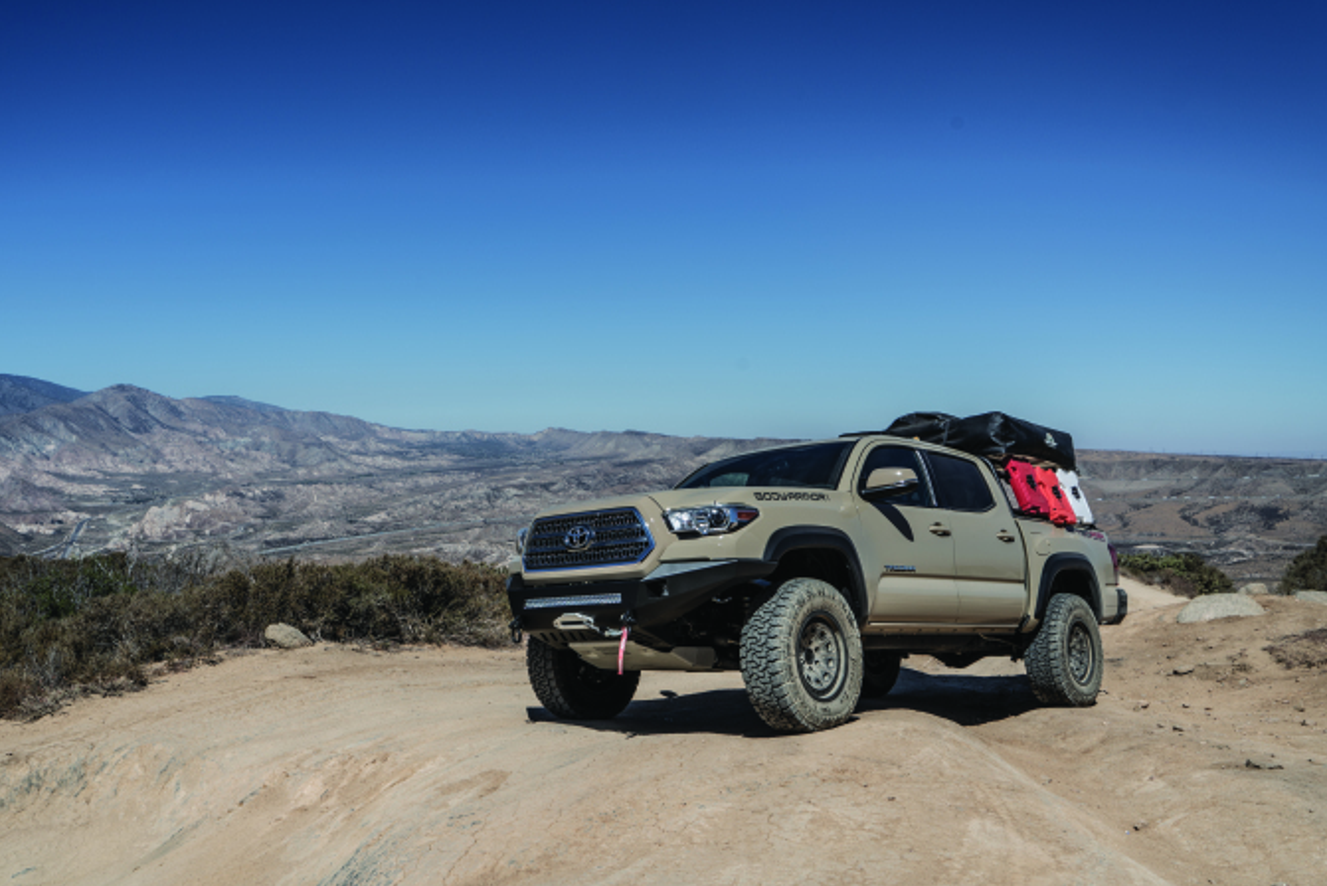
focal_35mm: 31
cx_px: 564
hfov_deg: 60.0
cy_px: 407
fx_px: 1143
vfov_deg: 42.3
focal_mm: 26
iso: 50
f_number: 10
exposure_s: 1/200
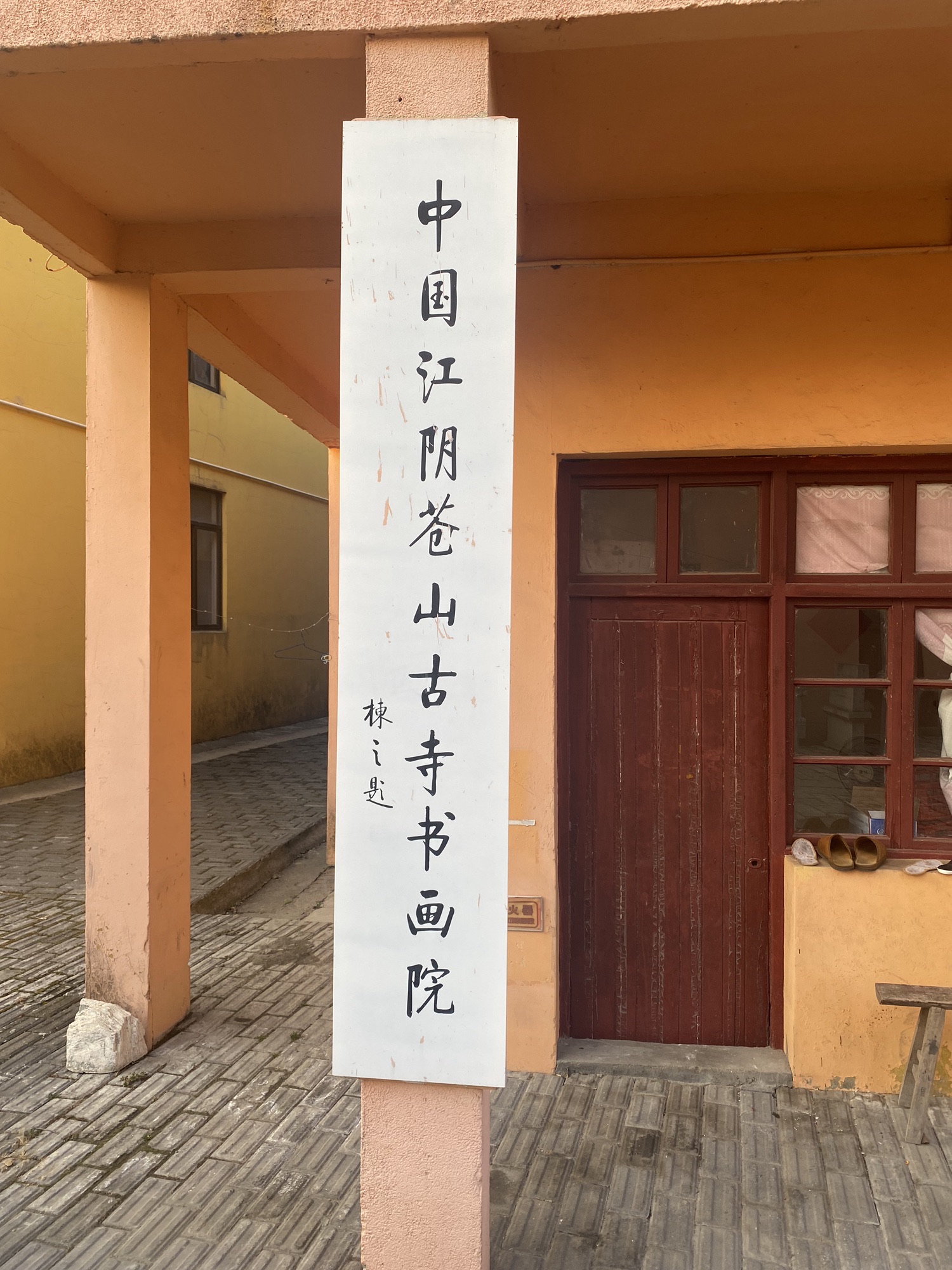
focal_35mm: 26
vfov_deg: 67.3
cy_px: 635
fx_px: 953
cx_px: 476
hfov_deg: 53.1
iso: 32
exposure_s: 1/144
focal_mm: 4.25
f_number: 1.8
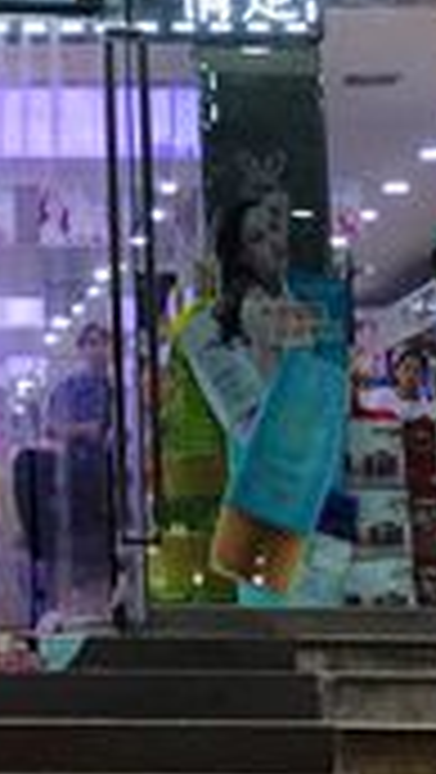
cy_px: -22
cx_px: -162
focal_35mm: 116
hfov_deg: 10.2
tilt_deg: +16.7
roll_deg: -0.3
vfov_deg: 17.9
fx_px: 2379
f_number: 2.2
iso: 40
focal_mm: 4.15
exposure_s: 1/33
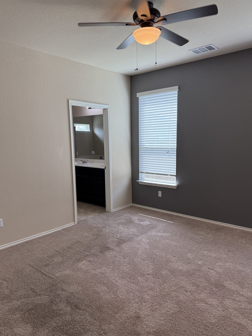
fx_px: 243
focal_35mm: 25
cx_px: 127
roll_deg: +0.3
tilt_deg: -8.3
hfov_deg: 54.9
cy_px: 175
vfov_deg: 69.4
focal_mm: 6.76
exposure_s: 1/237
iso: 125
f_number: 1.78
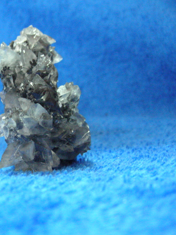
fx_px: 332
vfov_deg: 38.9
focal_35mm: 49
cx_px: 21
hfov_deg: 28.6
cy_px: 118
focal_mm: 6
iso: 268
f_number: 2.7
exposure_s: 1/3.9
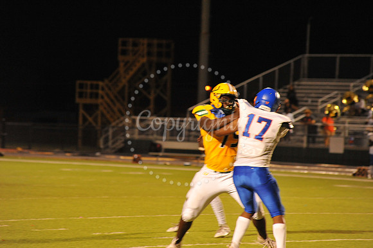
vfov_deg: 6.9
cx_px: 186
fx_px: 2071
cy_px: 124
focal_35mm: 200
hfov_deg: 10.3
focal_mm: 200
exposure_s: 1/160
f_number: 5.6
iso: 3200
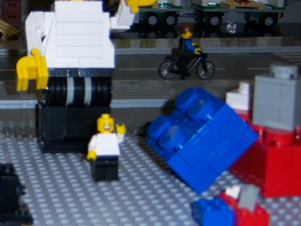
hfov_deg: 22.7
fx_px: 713
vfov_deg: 18.0
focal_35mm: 82
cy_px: 82
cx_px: -12
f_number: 2.8
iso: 80
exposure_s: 1/60
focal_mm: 7.5
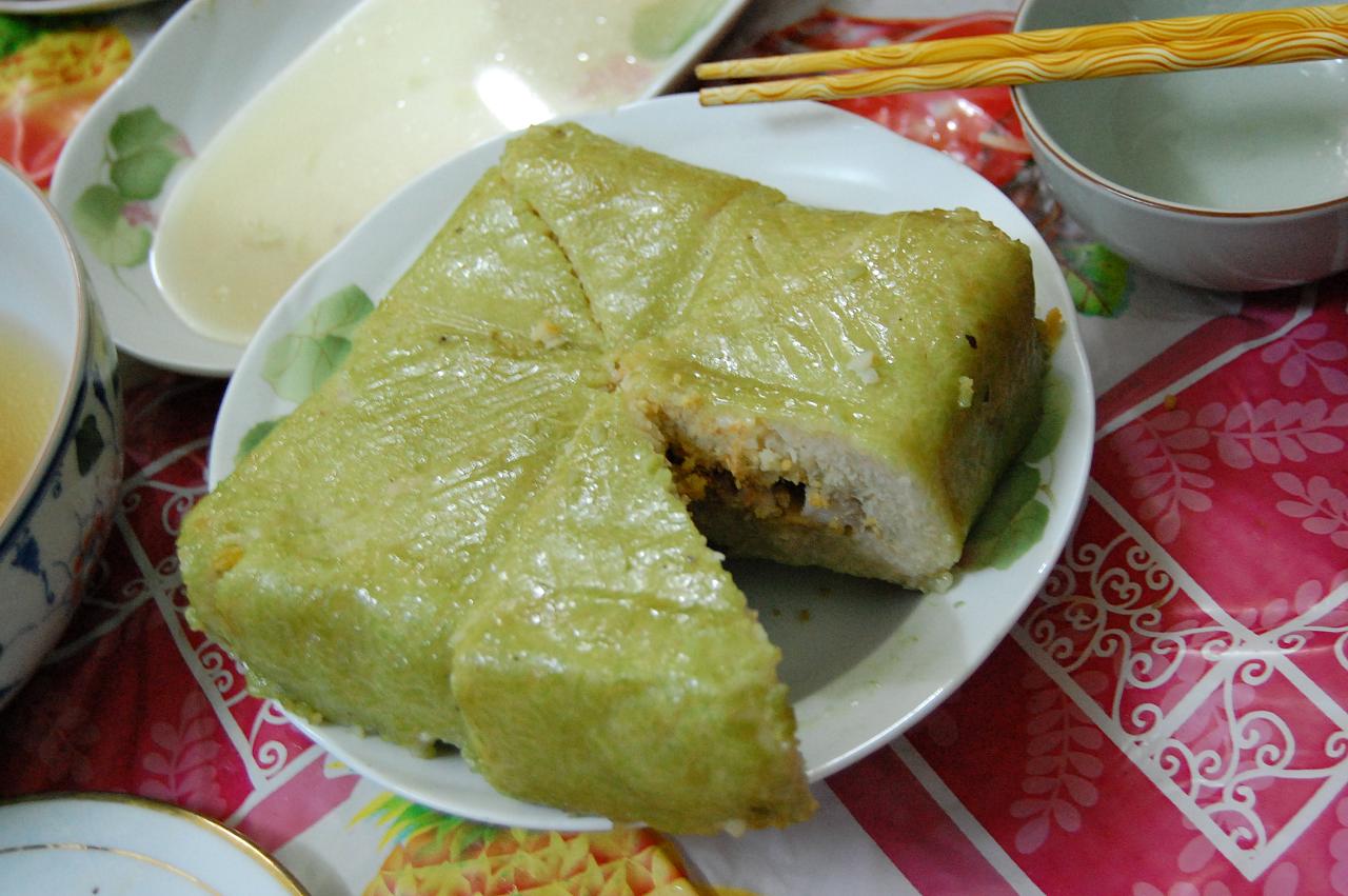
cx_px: 674
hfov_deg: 35.1
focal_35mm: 57
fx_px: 2132
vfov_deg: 23.7
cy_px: 448
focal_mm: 38
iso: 1600
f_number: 5
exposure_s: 1/13
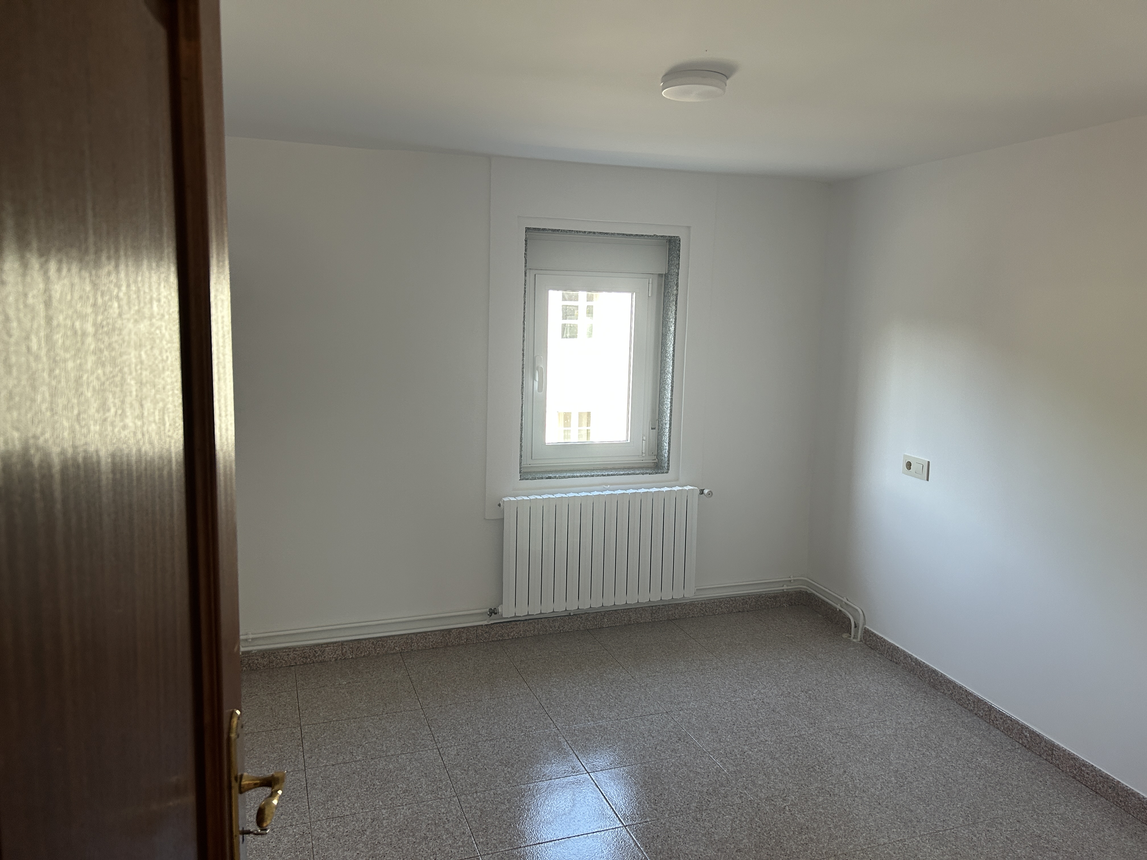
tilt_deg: -7.2
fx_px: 862
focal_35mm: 26
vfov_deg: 53.1
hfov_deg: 67.3
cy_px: 430
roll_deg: -1.4
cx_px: 574
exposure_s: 1/121
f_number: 1.5
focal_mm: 5.7
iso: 125
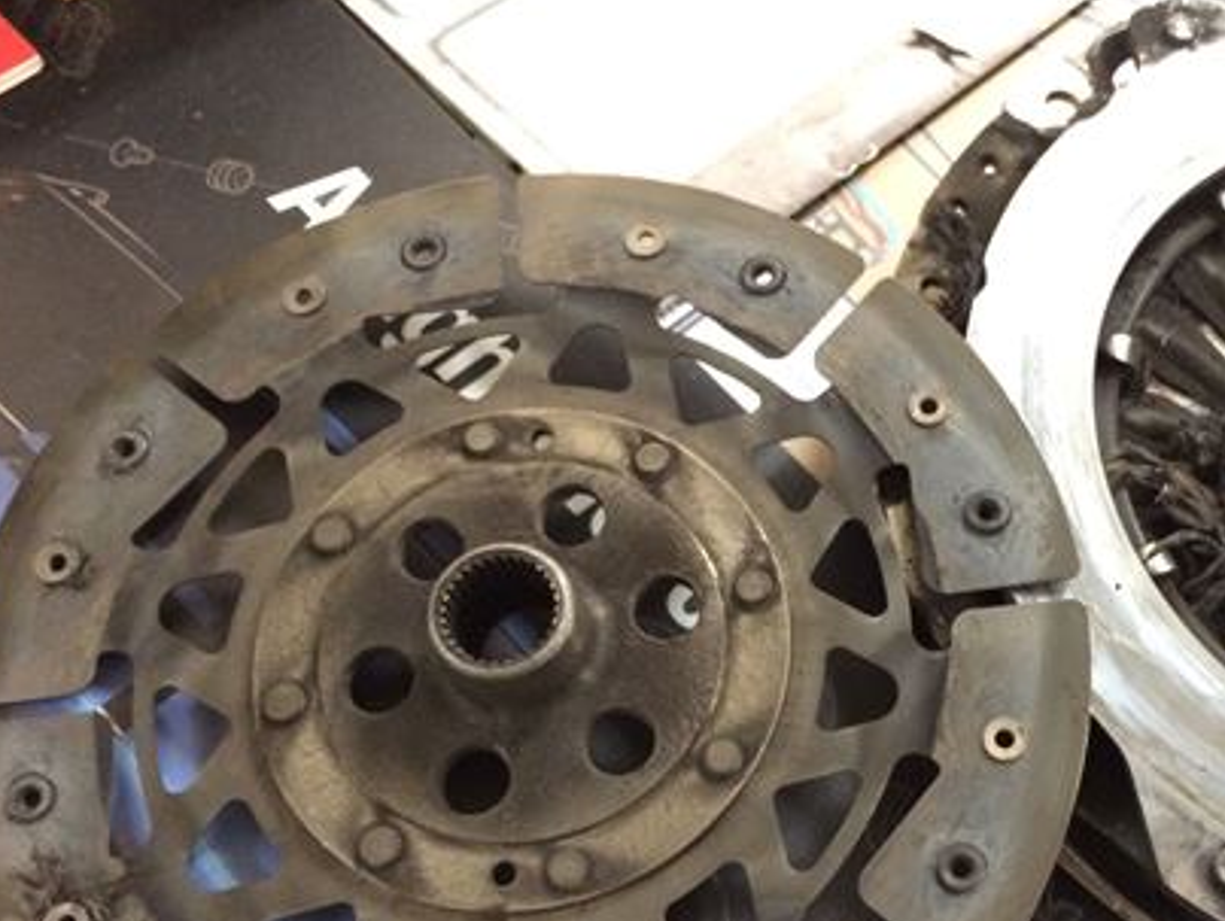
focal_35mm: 46
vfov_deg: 31.4
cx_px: 936
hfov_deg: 39.9
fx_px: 1629
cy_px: 602
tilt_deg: -64.4
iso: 640
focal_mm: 4.15
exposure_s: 1/15
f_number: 2.2
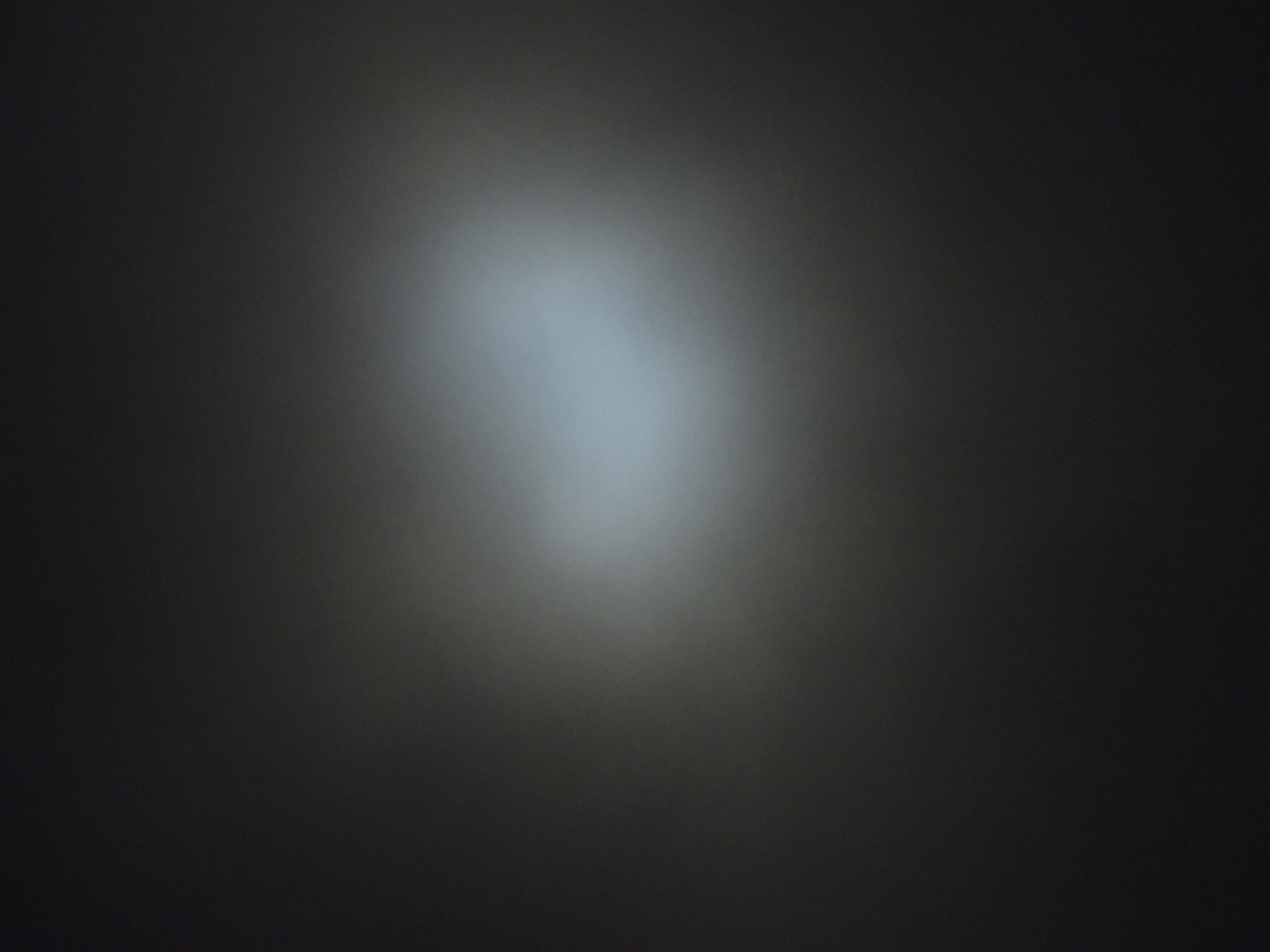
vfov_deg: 1.7
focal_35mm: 860
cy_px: 476
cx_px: 635
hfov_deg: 2.3
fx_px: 31552
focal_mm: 155
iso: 1600
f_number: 5.6
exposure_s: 1
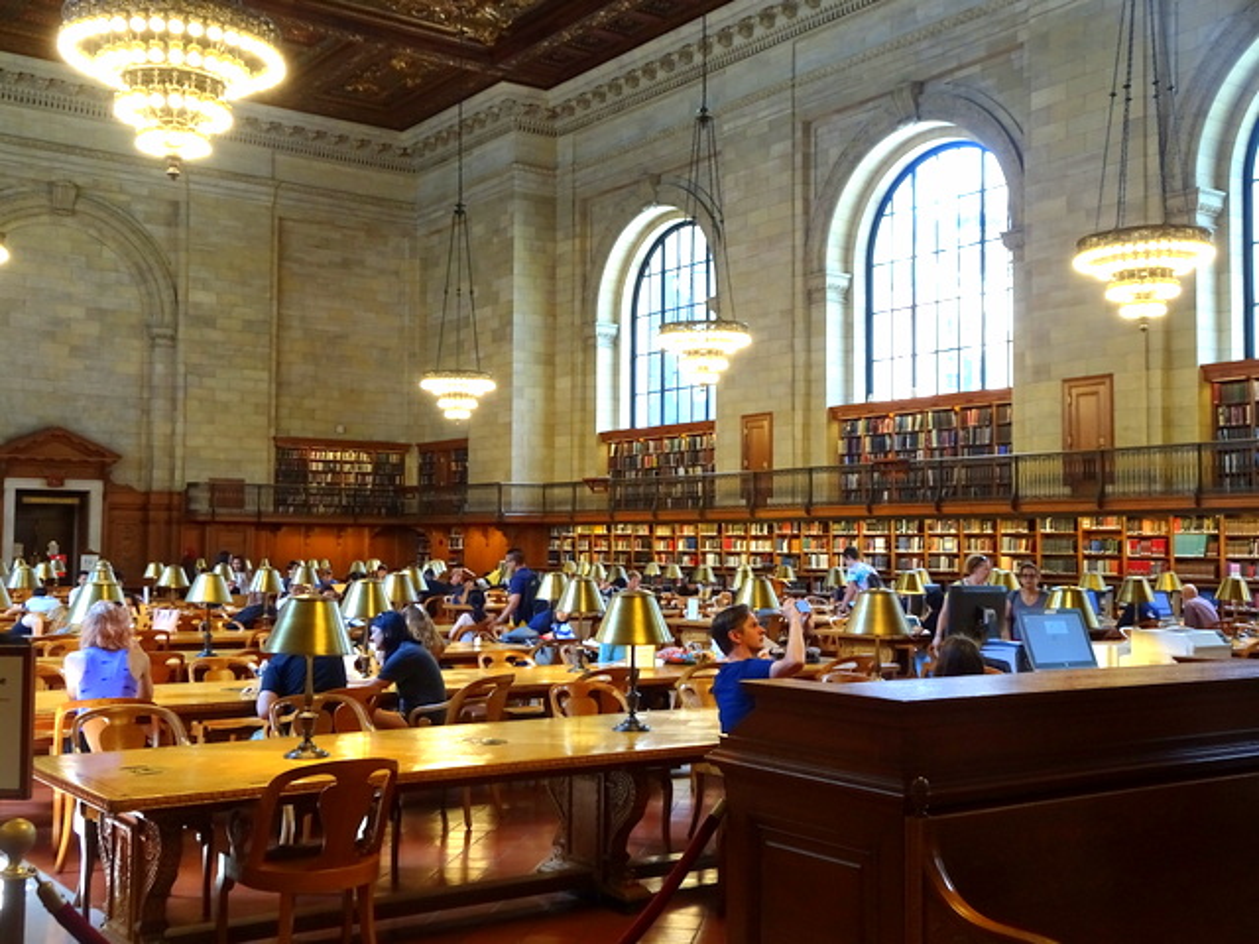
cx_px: 630
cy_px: 472
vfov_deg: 39.7
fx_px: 1309
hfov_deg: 51.4
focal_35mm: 36
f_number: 4
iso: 250
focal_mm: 6.17
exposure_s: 1/40
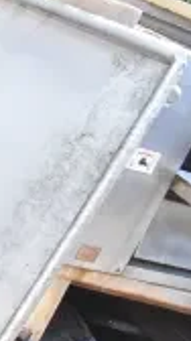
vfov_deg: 20.8
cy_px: 182
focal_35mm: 103
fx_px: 931
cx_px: -392
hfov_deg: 9.2
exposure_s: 1/500
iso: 6400
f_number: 11
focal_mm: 18
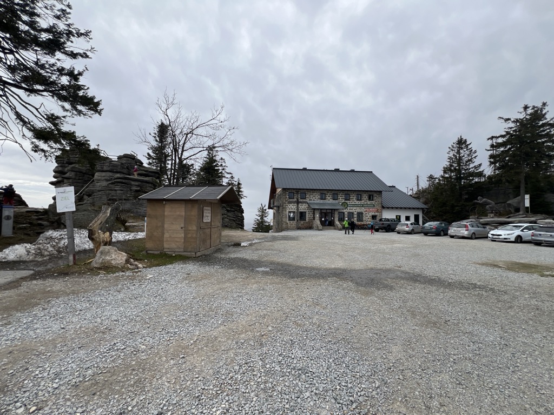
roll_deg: -0.4
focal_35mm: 13
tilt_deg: +2.4
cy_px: 208
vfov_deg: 89.9
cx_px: 277
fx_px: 208
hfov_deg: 106.2
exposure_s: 1/1325
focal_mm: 1.57
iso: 32
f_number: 1.8
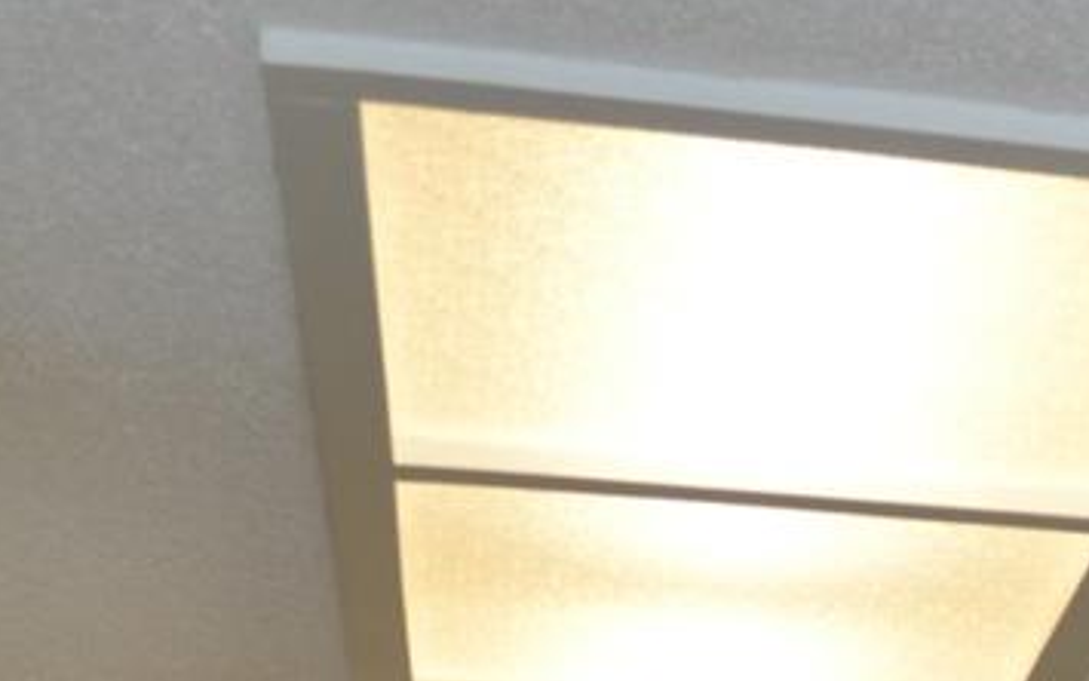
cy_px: 1359
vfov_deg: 9.8
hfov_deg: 15.1
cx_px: 1791
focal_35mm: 124
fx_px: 3681
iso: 280
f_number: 4
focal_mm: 18
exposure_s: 1/125
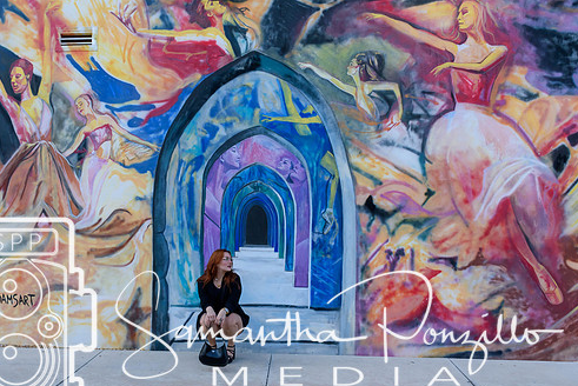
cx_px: 256
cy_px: 210
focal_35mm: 36
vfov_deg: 36.9
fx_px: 578
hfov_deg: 53.0
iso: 360
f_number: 8
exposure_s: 1/250
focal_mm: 18
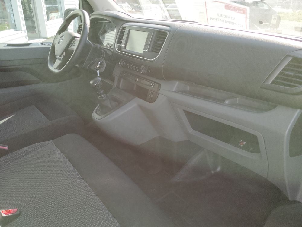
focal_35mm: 29
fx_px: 253
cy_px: 114
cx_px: 151
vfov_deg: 48.3
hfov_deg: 61.6
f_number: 1.8
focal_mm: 4.25
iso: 50
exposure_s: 1/324
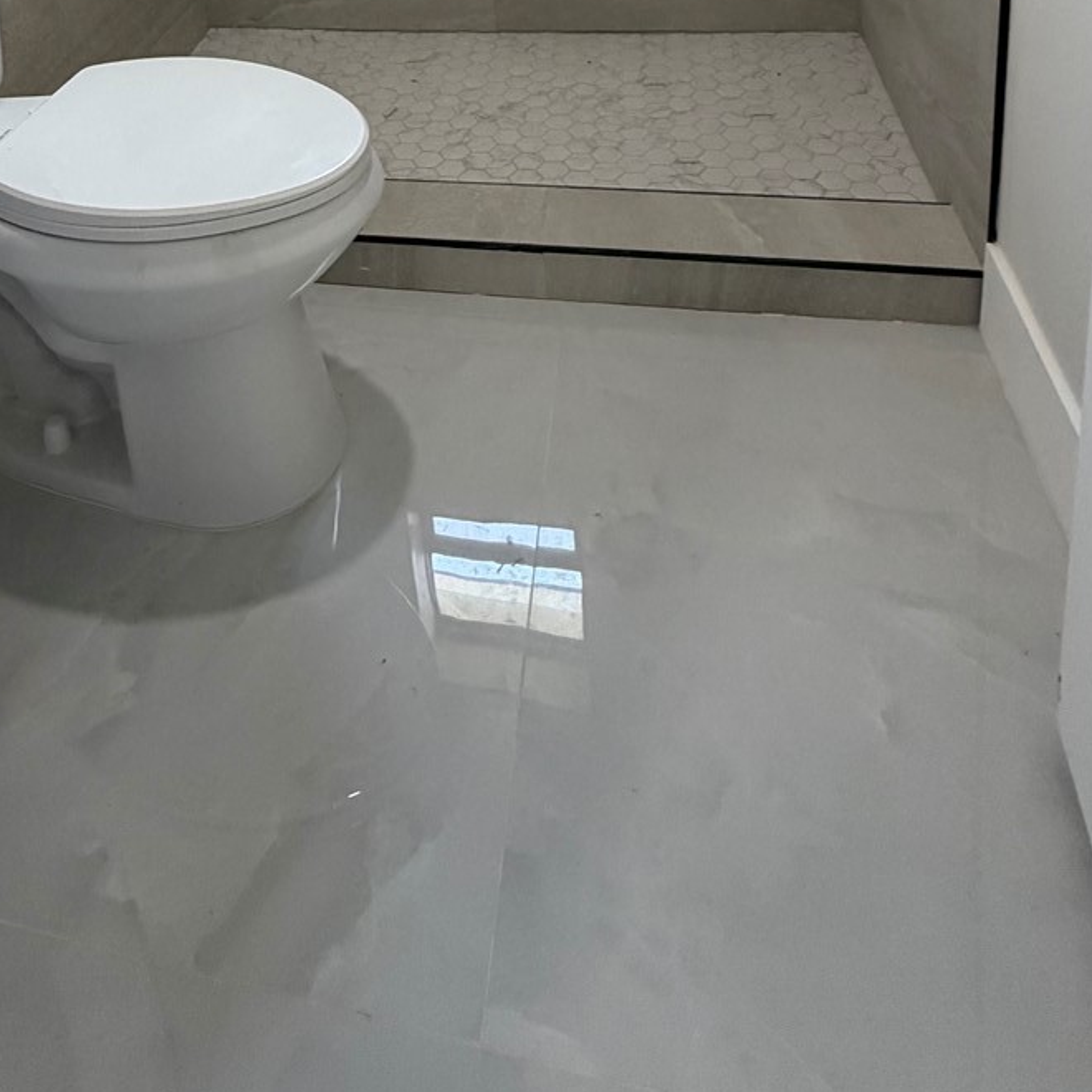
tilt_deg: -16.1
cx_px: 384
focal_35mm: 30
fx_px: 1071
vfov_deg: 41.0
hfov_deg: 53.2
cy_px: -157
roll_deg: +6.3
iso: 250
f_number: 2.2
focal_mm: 2.22
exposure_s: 1/121
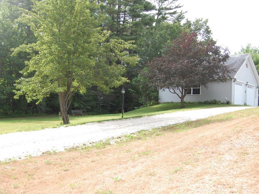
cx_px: 120
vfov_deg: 39.7
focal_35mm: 36
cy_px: 97
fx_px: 269
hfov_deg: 51.3
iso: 400
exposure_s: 1/500
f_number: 5
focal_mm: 22
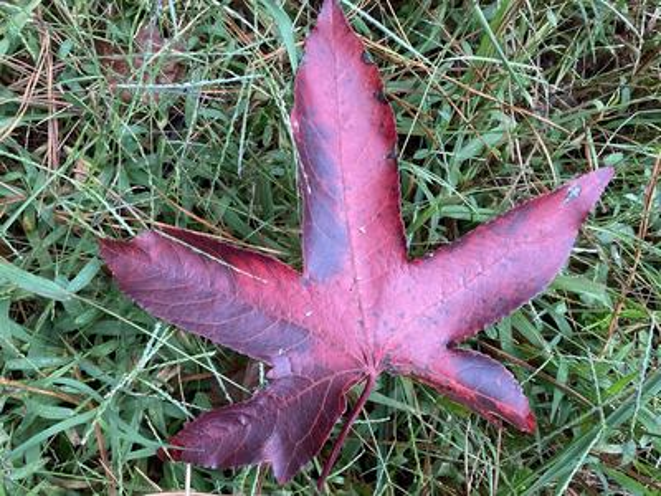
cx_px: 330
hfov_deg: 63.4
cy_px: 248
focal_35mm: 28
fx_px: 535
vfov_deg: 49.7
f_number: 1.8
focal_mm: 3.99
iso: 64
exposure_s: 1/121
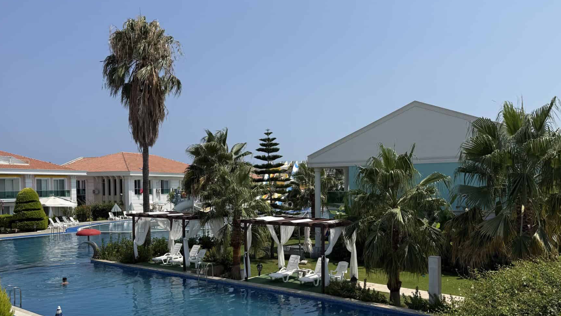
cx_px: 299
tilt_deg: -1.5
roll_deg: +0.2
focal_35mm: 31
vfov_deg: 37.5
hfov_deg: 62.6
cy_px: 200
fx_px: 461
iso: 80
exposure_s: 1/6711
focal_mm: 6.76
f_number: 1.78
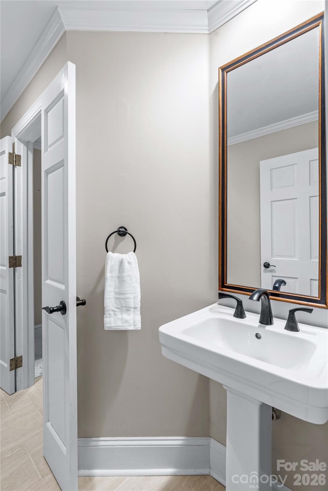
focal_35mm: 16
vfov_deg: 96.7
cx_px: 164
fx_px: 219
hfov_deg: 73.7
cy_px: 246
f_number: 8
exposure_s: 1/1.25
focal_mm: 16
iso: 100
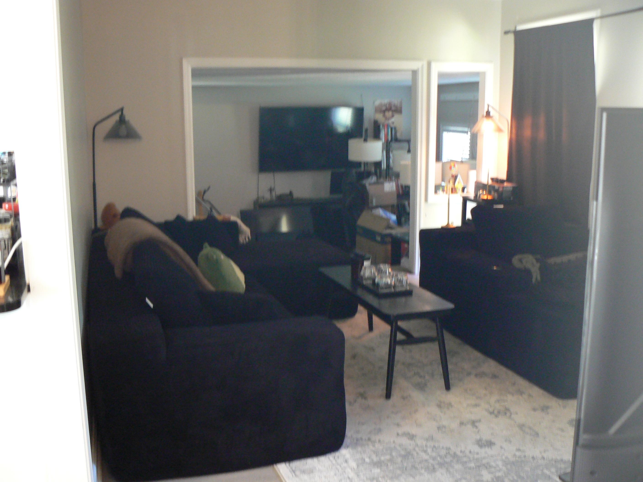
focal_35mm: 36
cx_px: 322
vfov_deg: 39.7
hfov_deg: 51.4
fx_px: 669
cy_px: 241
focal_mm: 6
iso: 200
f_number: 2.8
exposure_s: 1/4
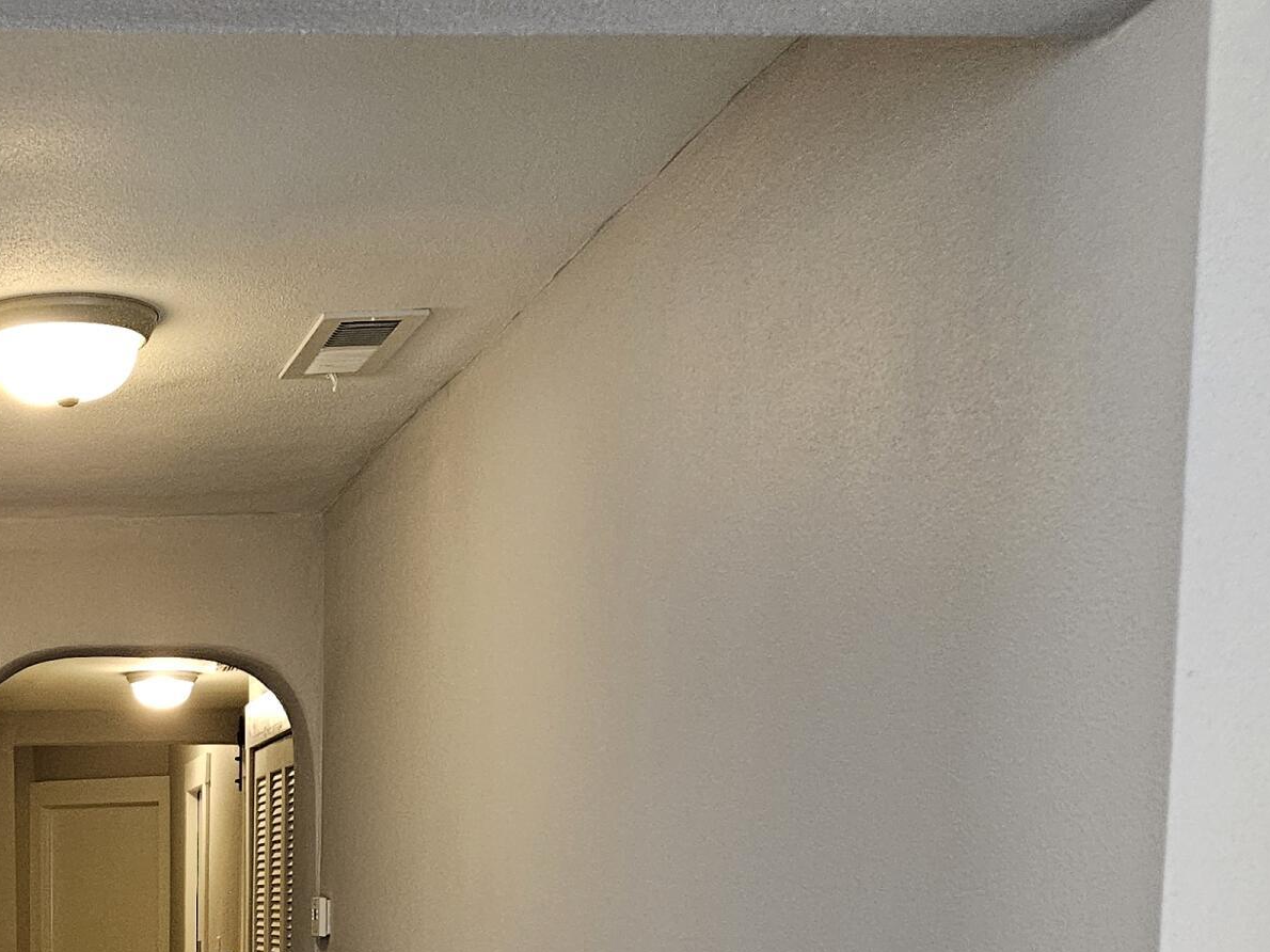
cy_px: 1167
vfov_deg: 23.0
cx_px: 33
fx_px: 2127
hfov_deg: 31.1
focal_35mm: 58
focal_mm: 5.4
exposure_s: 1/120
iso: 500
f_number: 1.8
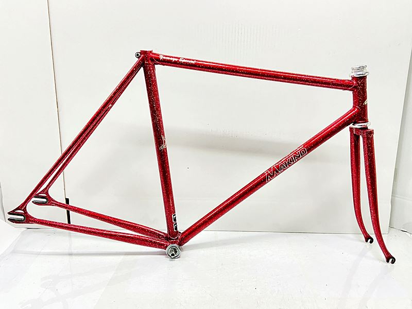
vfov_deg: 53.1
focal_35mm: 26
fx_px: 309
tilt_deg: -12.2
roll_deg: -1.2
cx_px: 206
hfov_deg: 67.3
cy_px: 154
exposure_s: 1/50
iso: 320
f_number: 1.8
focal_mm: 4.25
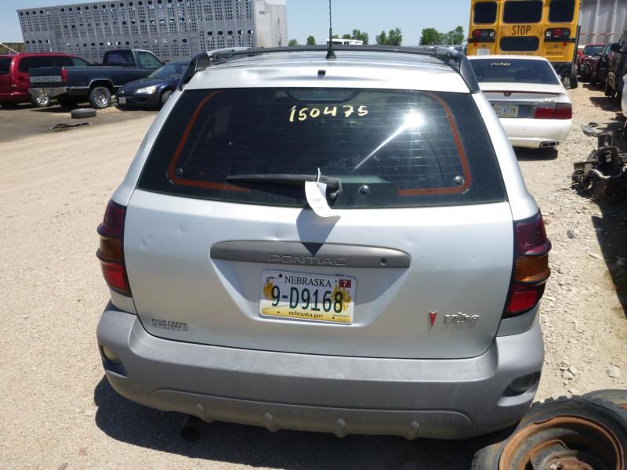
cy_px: 235
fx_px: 525
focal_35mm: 29
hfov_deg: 61.7
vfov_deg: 48.2
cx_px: 314
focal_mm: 5.2
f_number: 4.1
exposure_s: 1/500
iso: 100
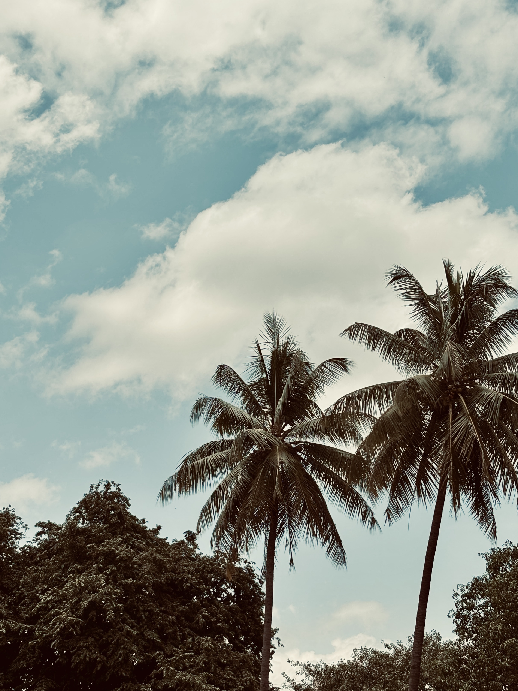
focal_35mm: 65
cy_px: 421
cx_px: 241
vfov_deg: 29.7
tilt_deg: +18.1
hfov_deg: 22.6
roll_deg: +0.7
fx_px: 1297
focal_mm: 5.96
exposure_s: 1/4854
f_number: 1.6
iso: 40
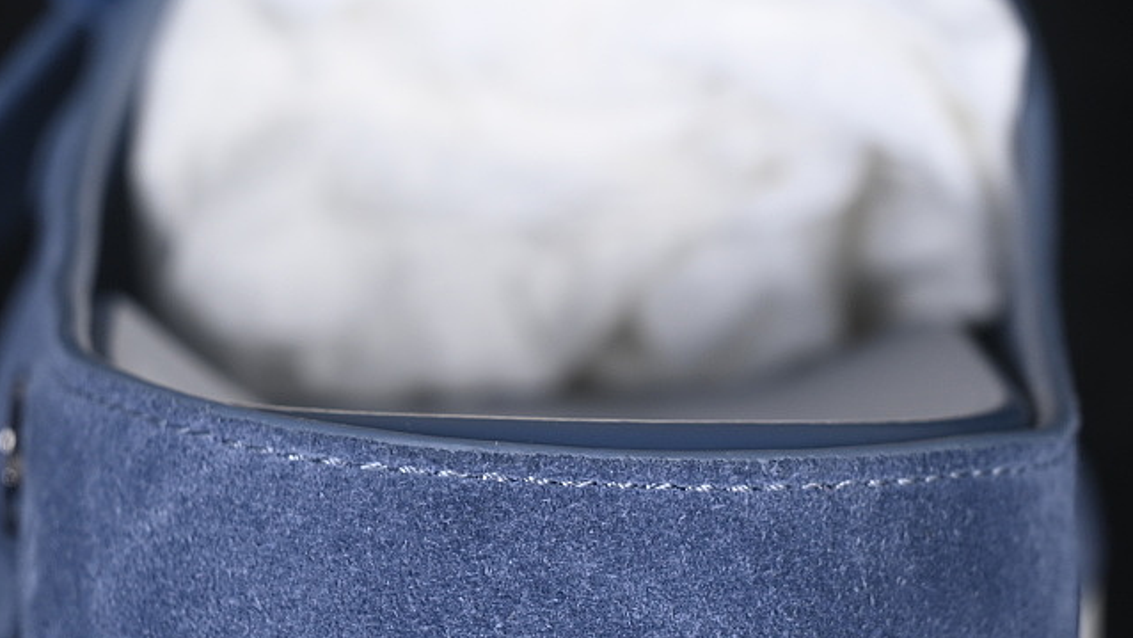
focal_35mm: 133
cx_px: 538
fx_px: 3996
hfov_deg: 16.1
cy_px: 407
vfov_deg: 9.1
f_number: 7.1
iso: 160
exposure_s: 1/80
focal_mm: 50
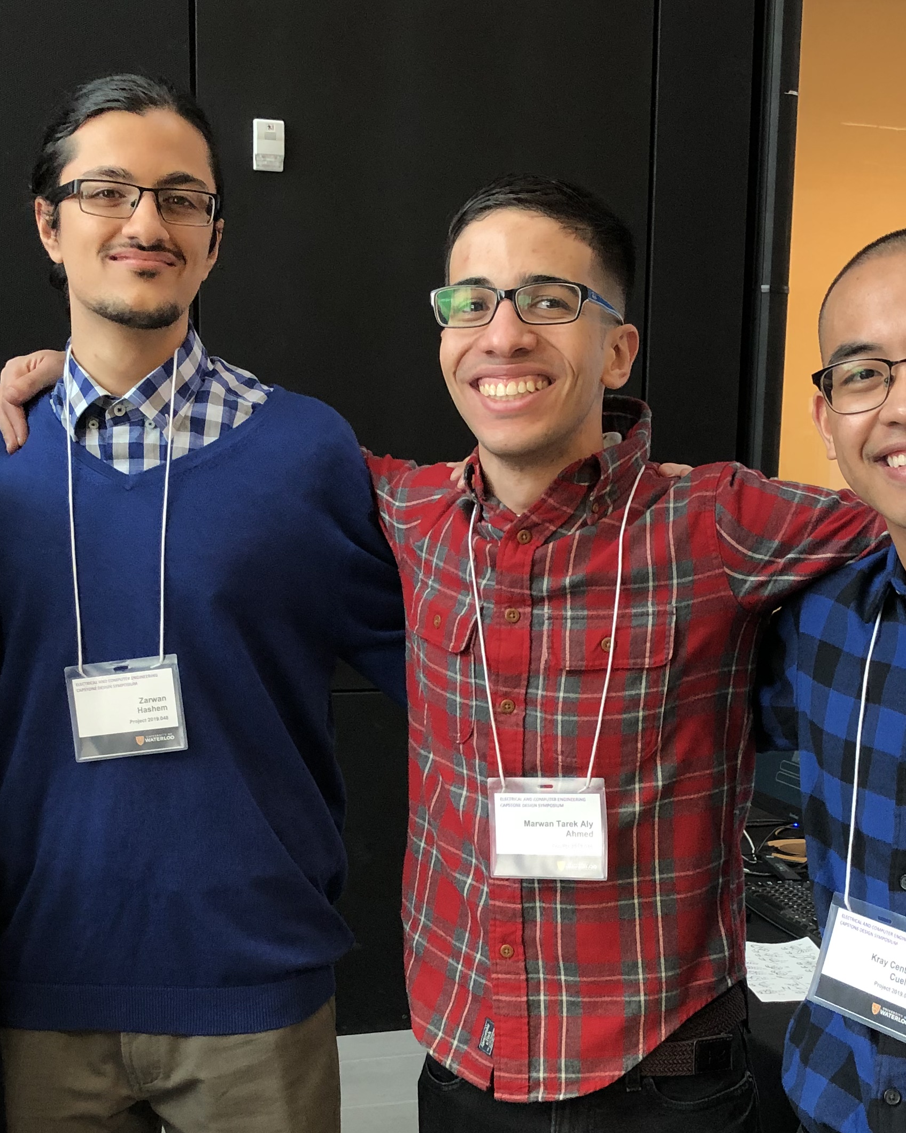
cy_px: 765
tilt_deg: -10.3
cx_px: 453
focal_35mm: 52
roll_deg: -0.1
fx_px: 1743
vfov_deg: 35.6
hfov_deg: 29.1
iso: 40
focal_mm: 3.99
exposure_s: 1/30
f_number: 1.8
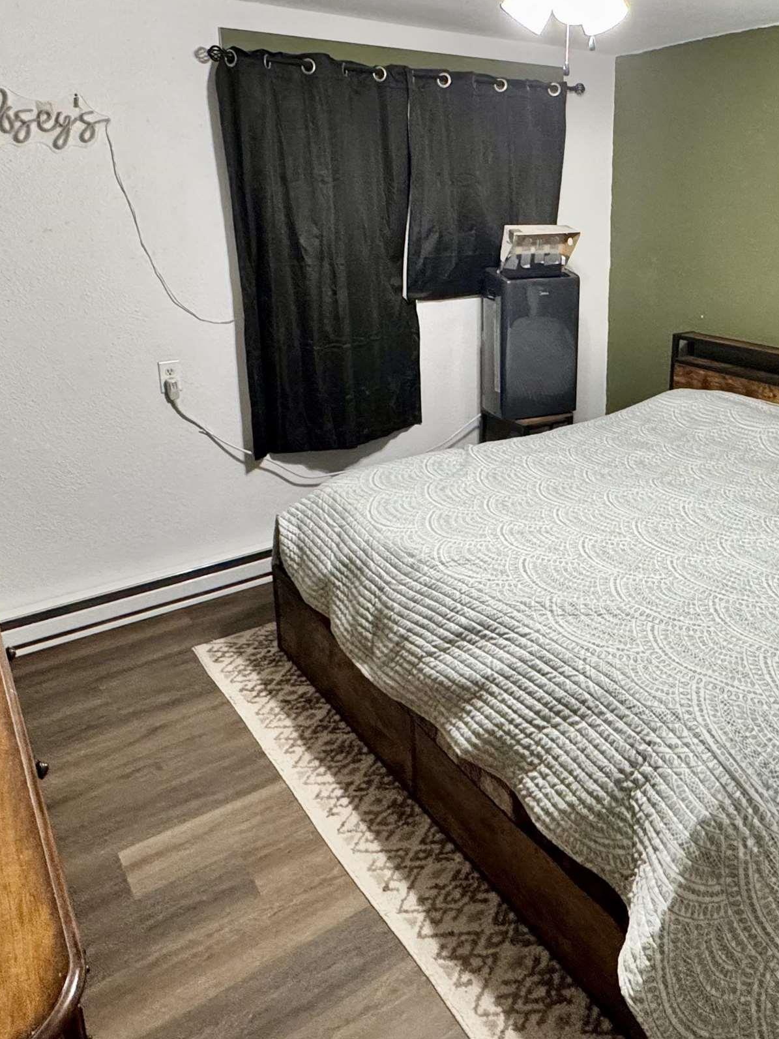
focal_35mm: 27
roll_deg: -0.4
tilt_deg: -14.9
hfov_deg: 50.7
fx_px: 810
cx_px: 495
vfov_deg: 64.6
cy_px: 403
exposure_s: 1/60
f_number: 2.2
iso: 500
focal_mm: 2.22
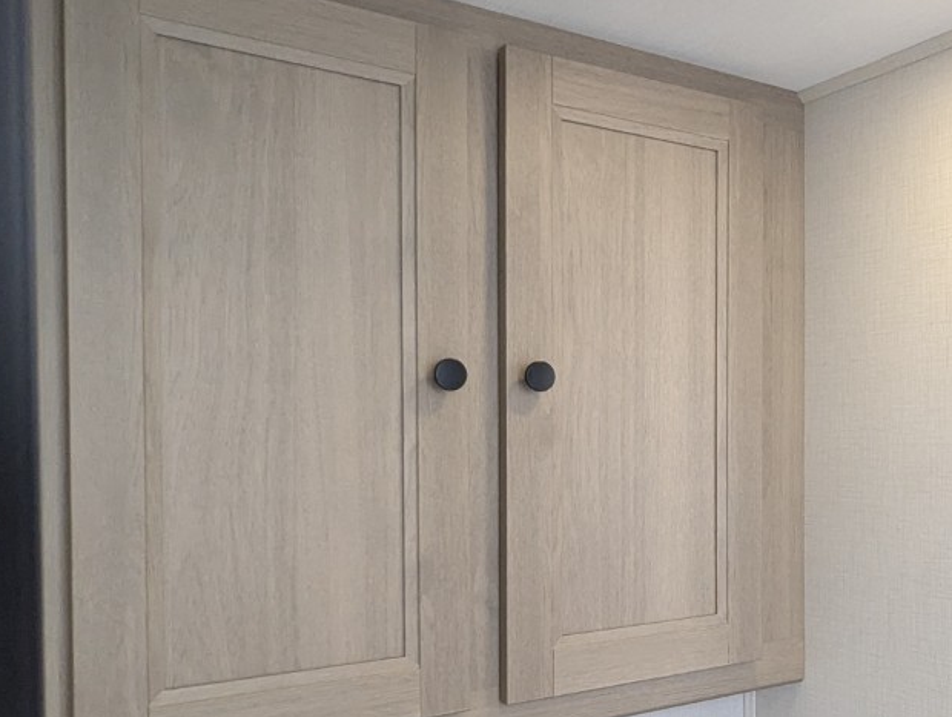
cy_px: 450
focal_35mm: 36
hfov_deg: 47.5
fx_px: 992
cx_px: 807
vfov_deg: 39.5
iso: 373
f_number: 2.2
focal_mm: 2.35
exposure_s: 1/153
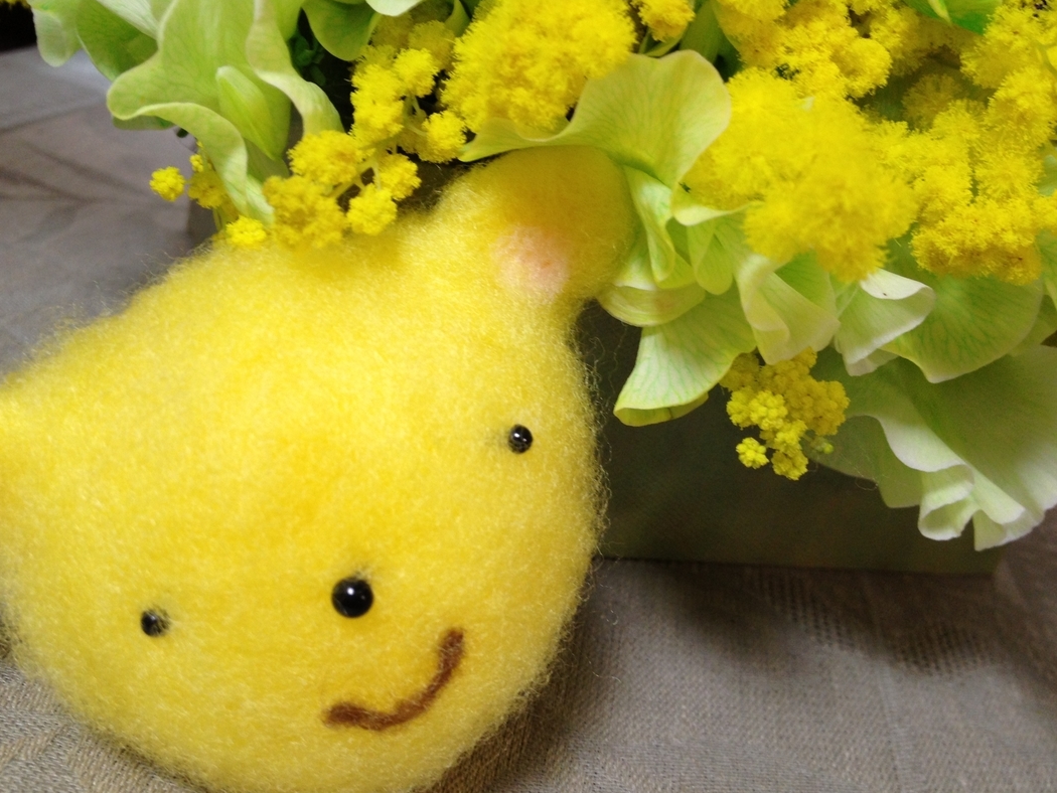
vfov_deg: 36.0
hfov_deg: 46.8
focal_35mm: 40
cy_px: 386
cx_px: 501
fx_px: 1222
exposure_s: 1/20
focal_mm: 4.28
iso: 80
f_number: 2.4
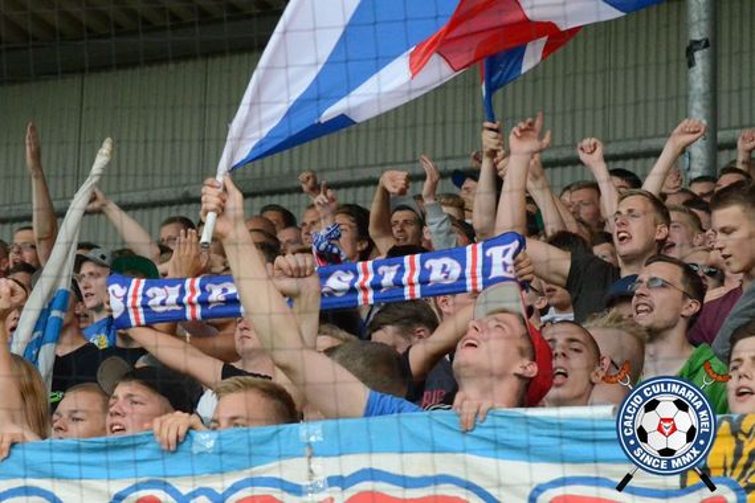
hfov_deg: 19.5
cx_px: 378
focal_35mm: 105
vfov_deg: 13.0
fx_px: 2202
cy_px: 252
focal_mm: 70
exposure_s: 1/800
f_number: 6.3
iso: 5000
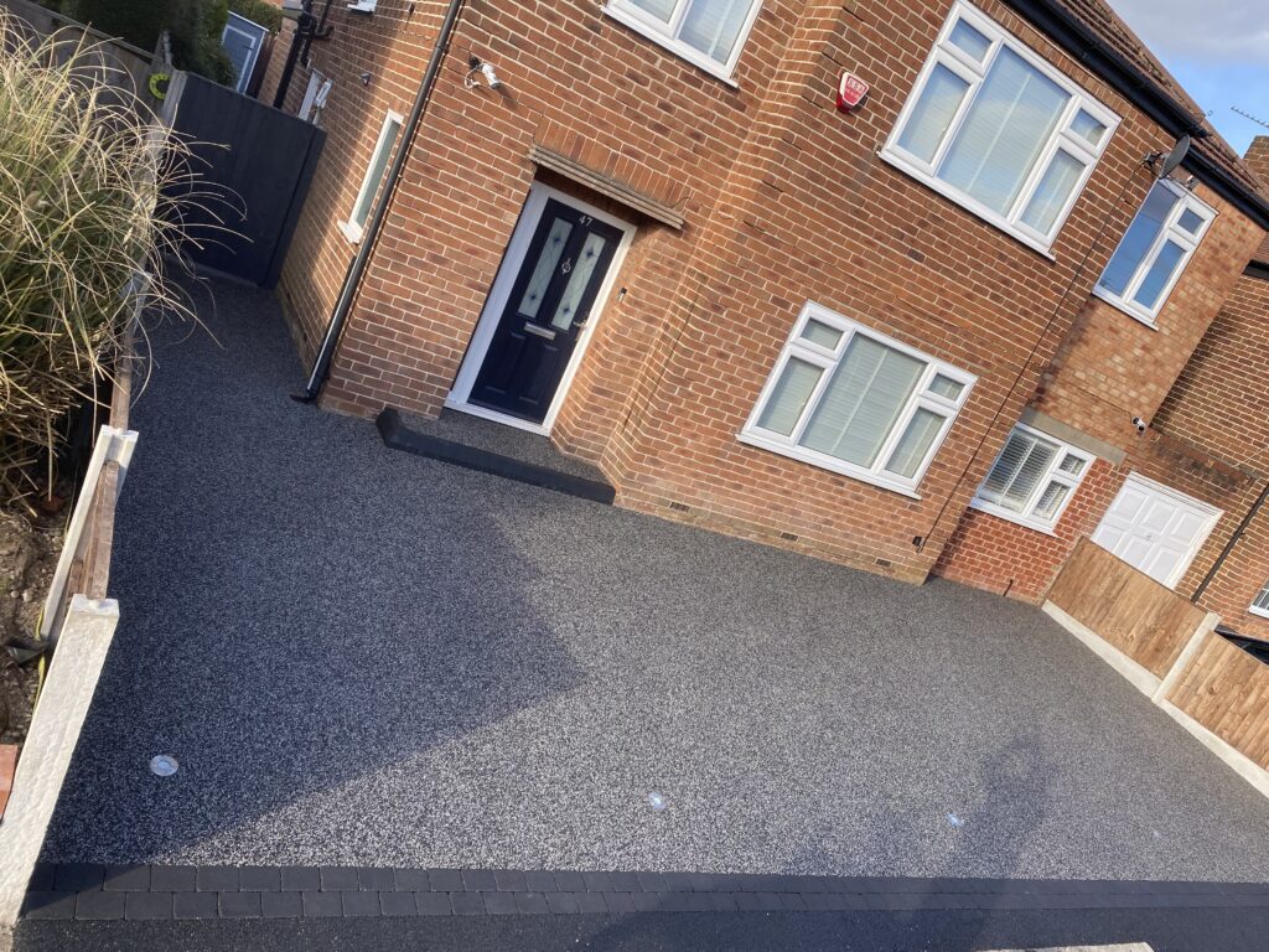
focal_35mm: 26
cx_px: 634
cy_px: 476
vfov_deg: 53.1
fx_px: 953
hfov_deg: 67.3
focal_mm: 4.25
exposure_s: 1/666
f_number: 1.8
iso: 32
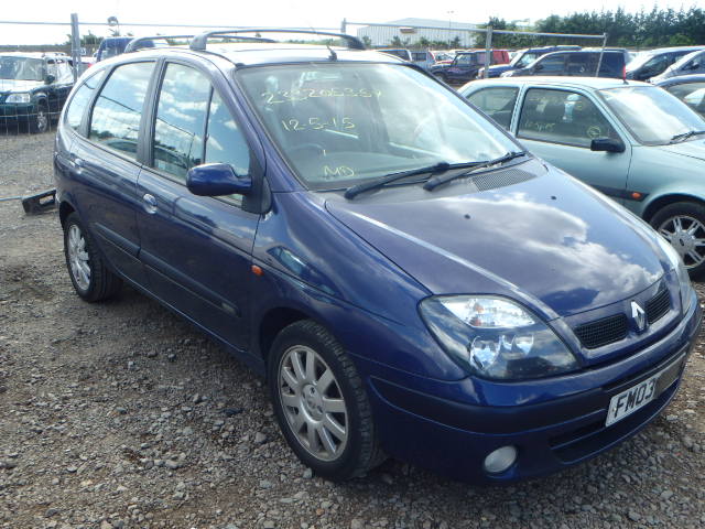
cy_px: 264
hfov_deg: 56.8
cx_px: 352
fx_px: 652
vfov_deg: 44.2
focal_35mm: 32
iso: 125
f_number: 4.2
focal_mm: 5.7
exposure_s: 1/200
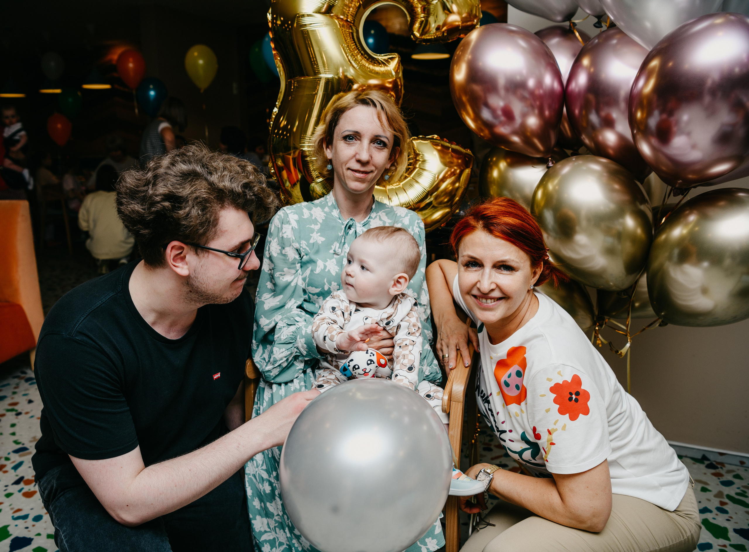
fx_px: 563
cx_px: 327
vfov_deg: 52.3
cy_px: 271
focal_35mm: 26
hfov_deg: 67.0
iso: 125
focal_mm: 24
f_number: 3.5
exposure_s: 1/160
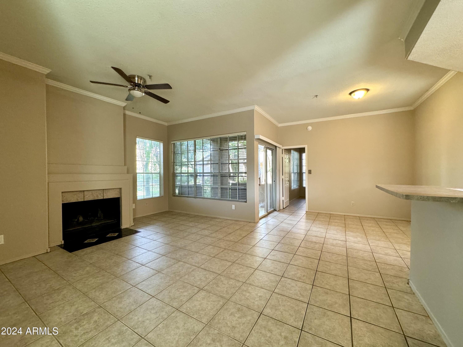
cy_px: 174
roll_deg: +0.3
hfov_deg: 102.1
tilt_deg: -0.7
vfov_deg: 85.7
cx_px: 232
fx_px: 187
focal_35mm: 14
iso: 320
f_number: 2.2
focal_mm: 2.22
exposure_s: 1/60
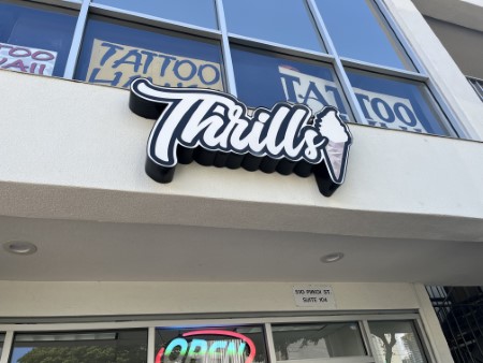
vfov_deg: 53.1
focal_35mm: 26
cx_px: 242
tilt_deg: +34.9
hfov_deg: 67.3
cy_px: 182
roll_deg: +9.4
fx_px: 363
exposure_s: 1/951
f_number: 1.6
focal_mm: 5.1
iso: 50
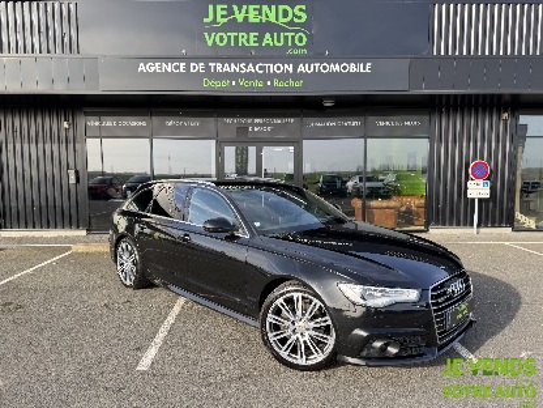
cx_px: 272
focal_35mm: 24
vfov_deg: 56.8
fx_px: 376
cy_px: 204
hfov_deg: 71.6
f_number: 1.78
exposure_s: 1/1005
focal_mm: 6.76
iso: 80
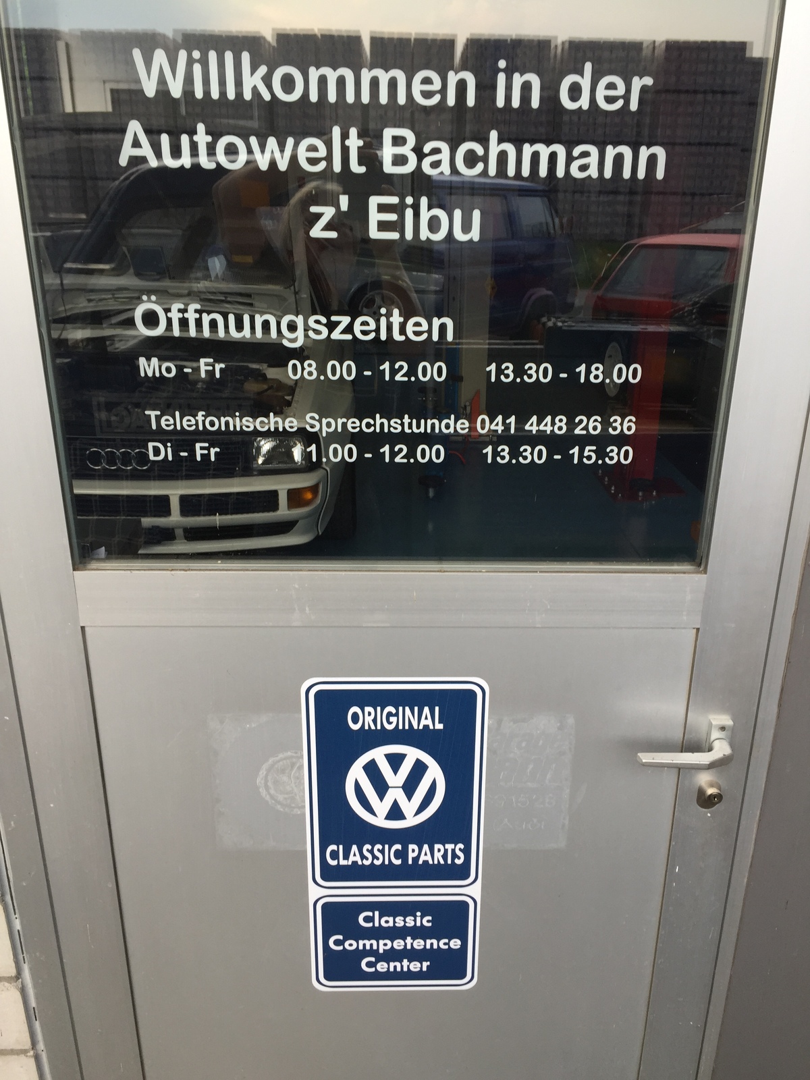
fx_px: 905
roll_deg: -0.8
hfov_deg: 48.2
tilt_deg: -22.0
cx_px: 405
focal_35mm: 29
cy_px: 540
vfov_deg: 61.7
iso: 32
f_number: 2.2
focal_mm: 4.15
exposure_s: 1/246
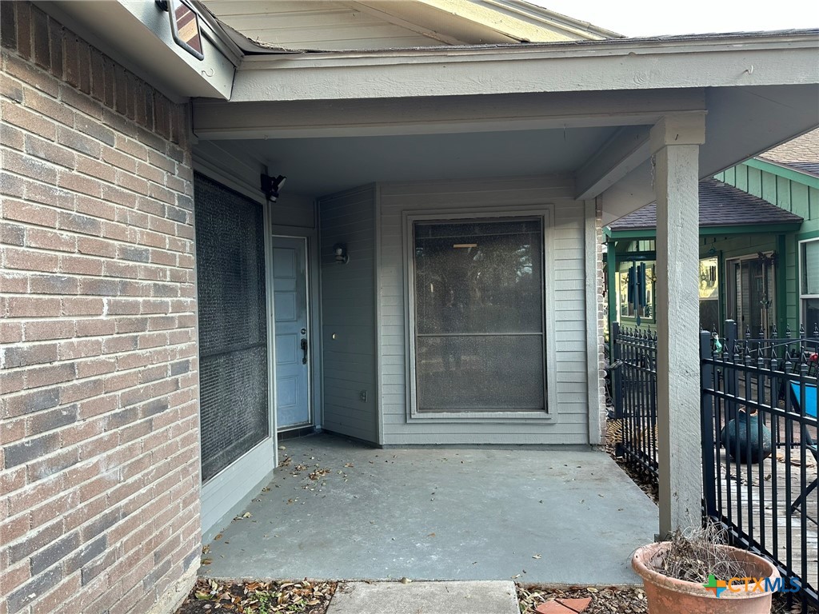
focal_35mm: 24
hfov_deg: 71.6
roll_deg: +1.4
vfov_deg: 56.8
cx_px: 410
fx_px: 568
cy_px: 307
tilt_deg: +0.0
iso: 64
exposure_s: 1/130
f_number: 1.78
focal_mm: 6.86
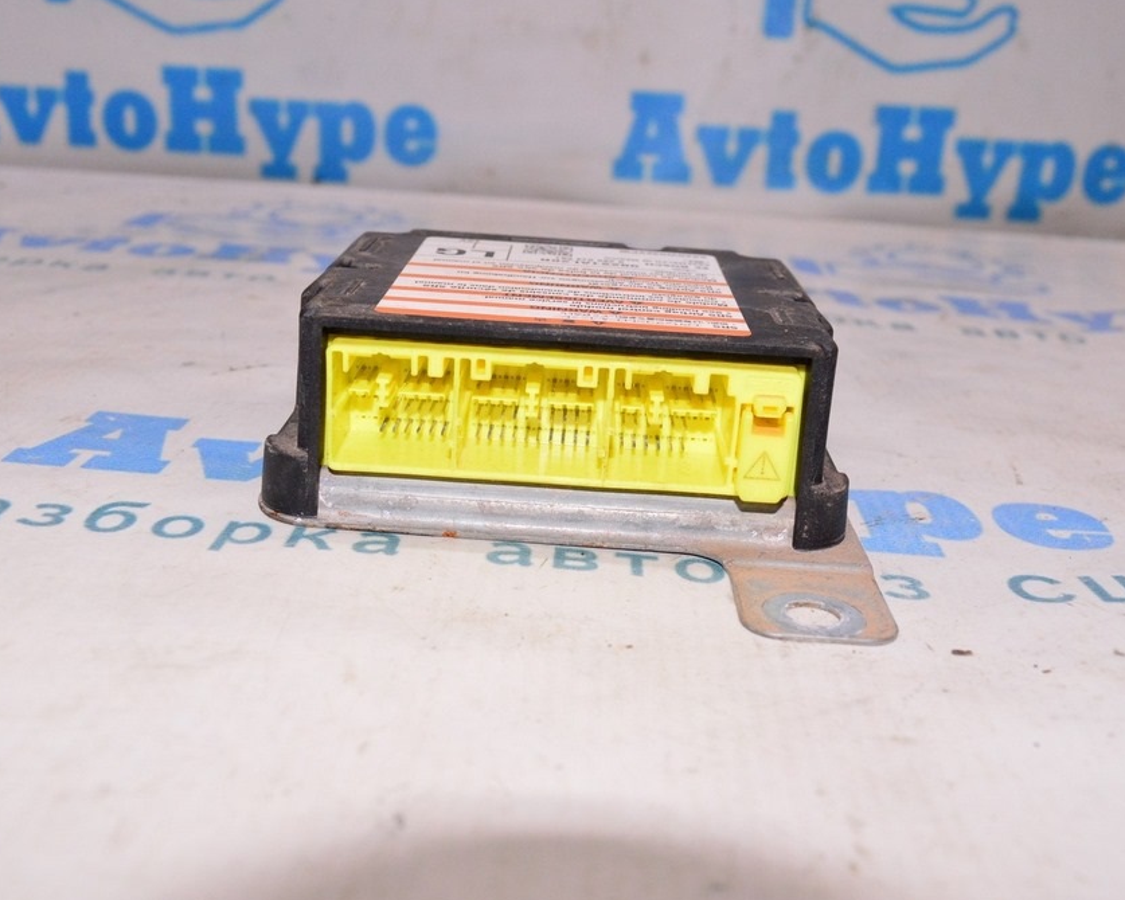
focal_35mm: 40
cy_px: 452
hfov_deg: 46.2
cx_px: 550
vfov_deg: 37.7
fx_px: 1318
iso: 1600
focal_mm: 23
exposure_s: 1/160
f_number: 8
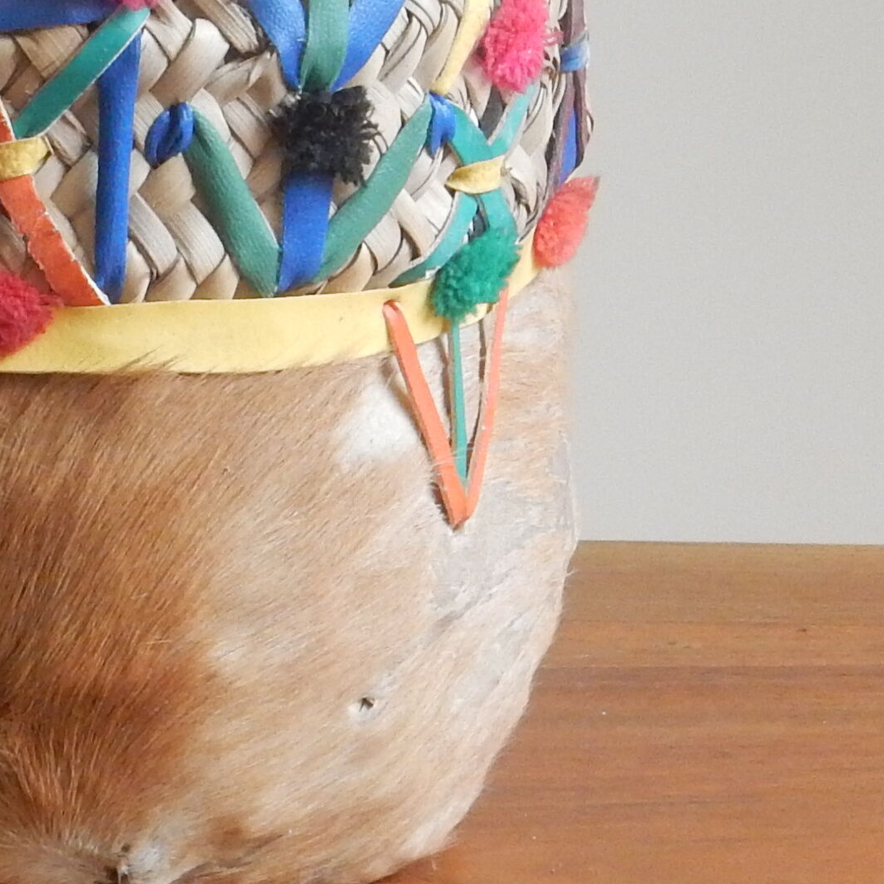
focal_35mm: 228
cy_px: 35
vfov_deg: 7.6
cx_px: 29
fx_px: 6587
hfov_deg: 7.6
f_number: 4.5
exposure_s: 1/160
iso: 400
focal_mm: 10.7
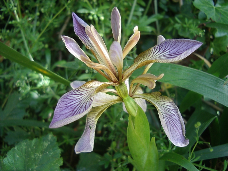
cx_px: 114
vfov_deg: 37.7
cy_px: 86
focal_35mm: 38
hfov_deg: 49.0
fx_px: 250
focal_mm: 5.8
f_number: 2.6
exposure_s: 1/100
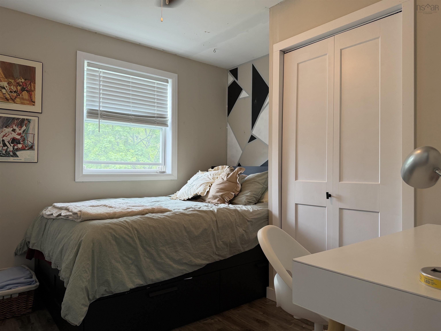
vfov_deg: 56.8
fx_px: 306
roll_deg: +0.2
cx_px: 220
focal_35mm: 24
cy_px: 166
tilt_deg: +0.2
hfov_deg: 71.6
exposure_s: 1/60
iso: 160
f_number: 1.78
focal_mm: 6.76
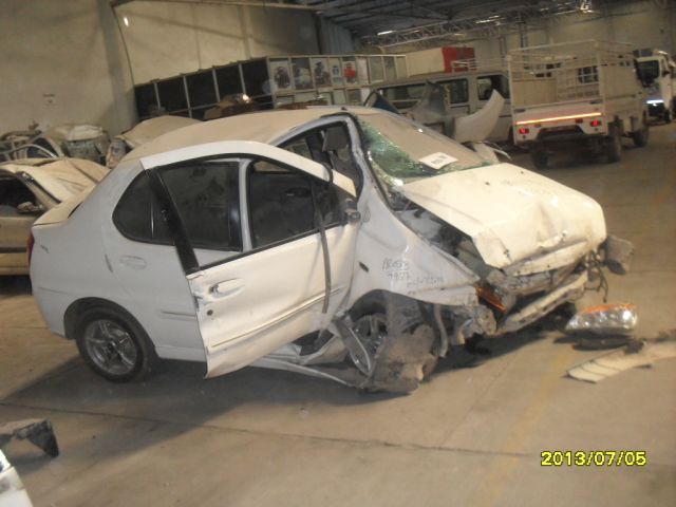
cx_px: 338
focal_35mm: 38
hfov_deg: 49.0
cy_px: 254
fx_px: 742
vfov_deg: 37.7
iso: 200
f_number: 2.8
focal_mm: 6.3
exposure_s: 1/45
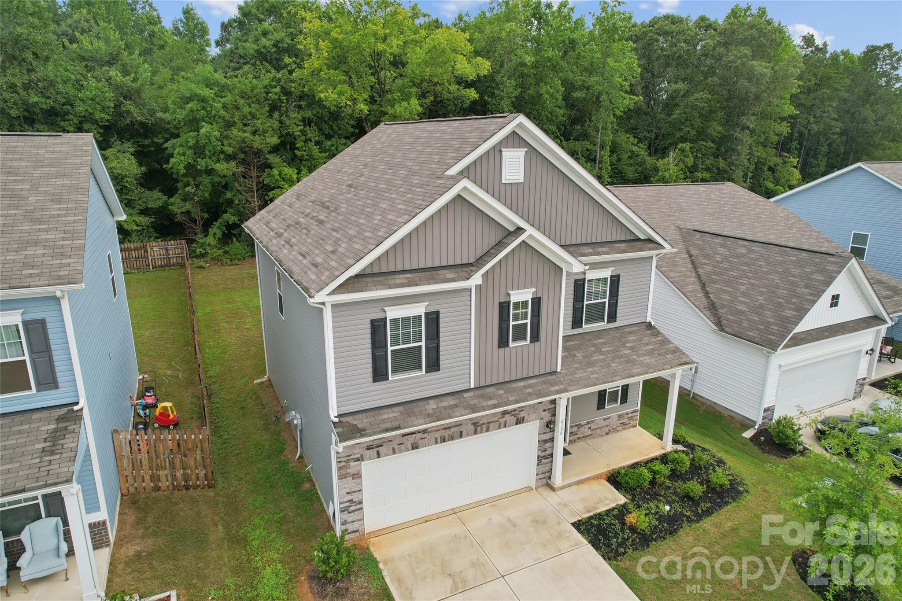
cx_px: 451
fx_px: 551
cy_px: 300
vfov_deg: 57.2
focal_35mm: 22
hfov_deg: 78.6
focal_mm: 8.4
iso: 110
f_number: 2.8
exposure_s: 1/100
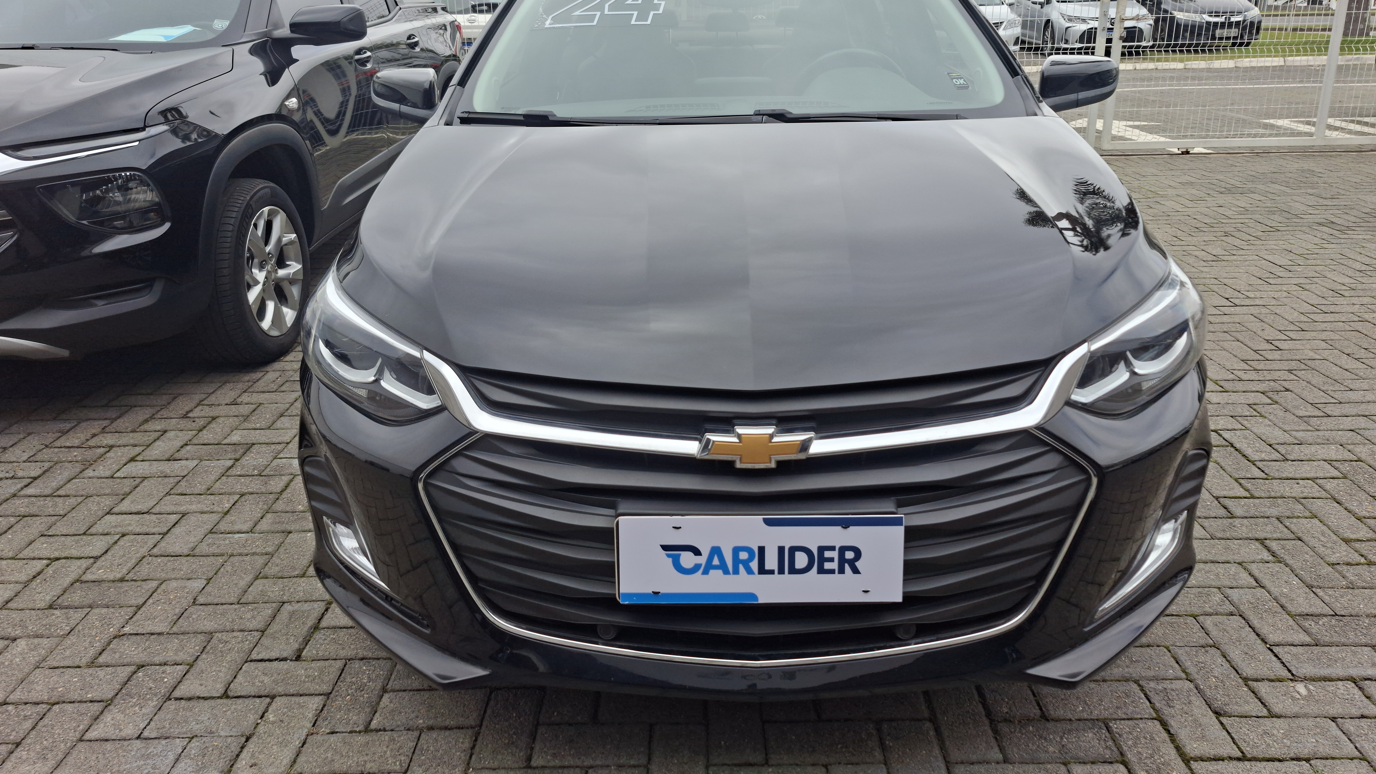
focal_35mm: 26
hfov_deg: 71.9
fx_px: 949
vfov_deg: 44.0
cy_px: 288
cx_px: 698
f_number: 1.8
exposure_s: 1/794
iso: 50
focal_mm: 5.54
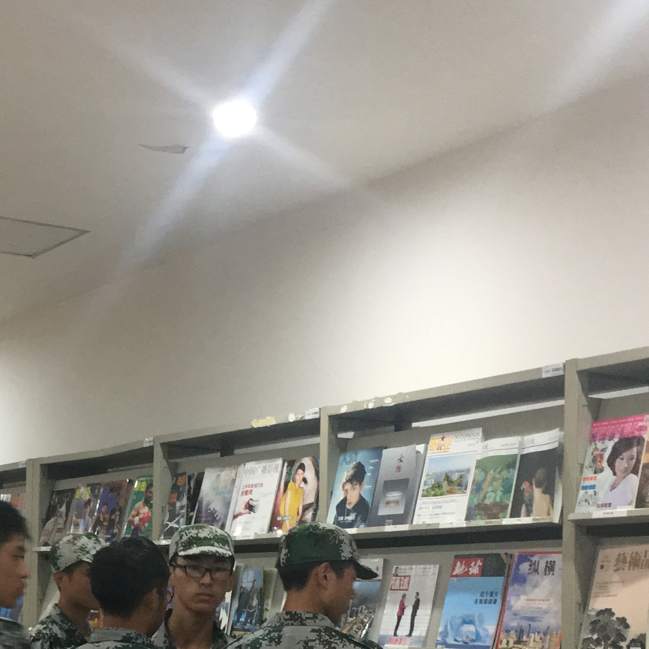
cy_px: 566
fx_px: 1485
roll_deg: -2.3
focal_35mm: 70
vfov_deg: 24.1
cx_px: 86
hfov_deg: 24.1
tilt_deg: +1.8
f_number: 2.2
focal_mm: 4.15
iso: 160
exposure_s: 1/33
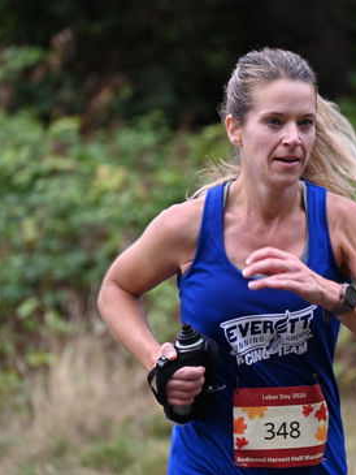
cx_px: 272
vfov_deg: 6.8
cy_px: 238
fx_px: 3974
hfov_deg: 5.1
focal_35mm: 290
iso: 560
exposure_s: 1/250
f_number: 6.3
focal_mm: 200
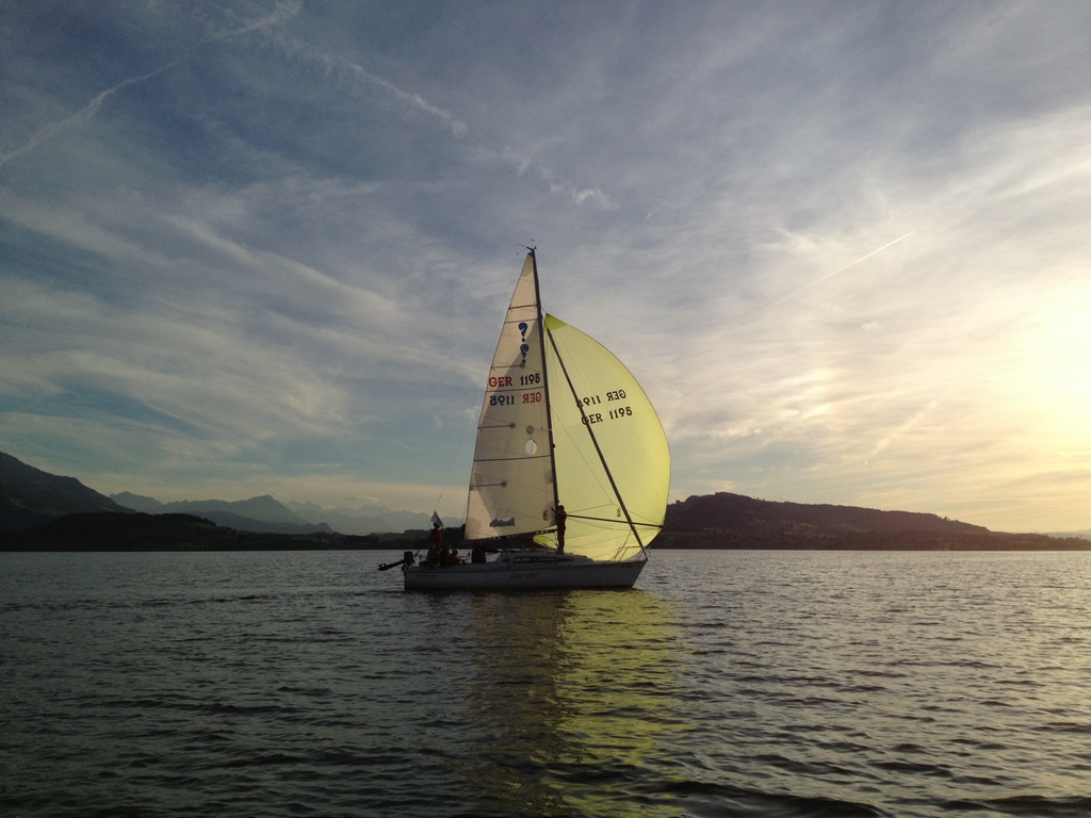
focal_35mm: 35
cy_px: 409
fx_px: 1103
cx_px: 546
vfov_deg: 40.7
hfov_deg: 52.6
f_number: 2.4
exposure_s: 1/3460
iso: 50
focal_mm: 4.28
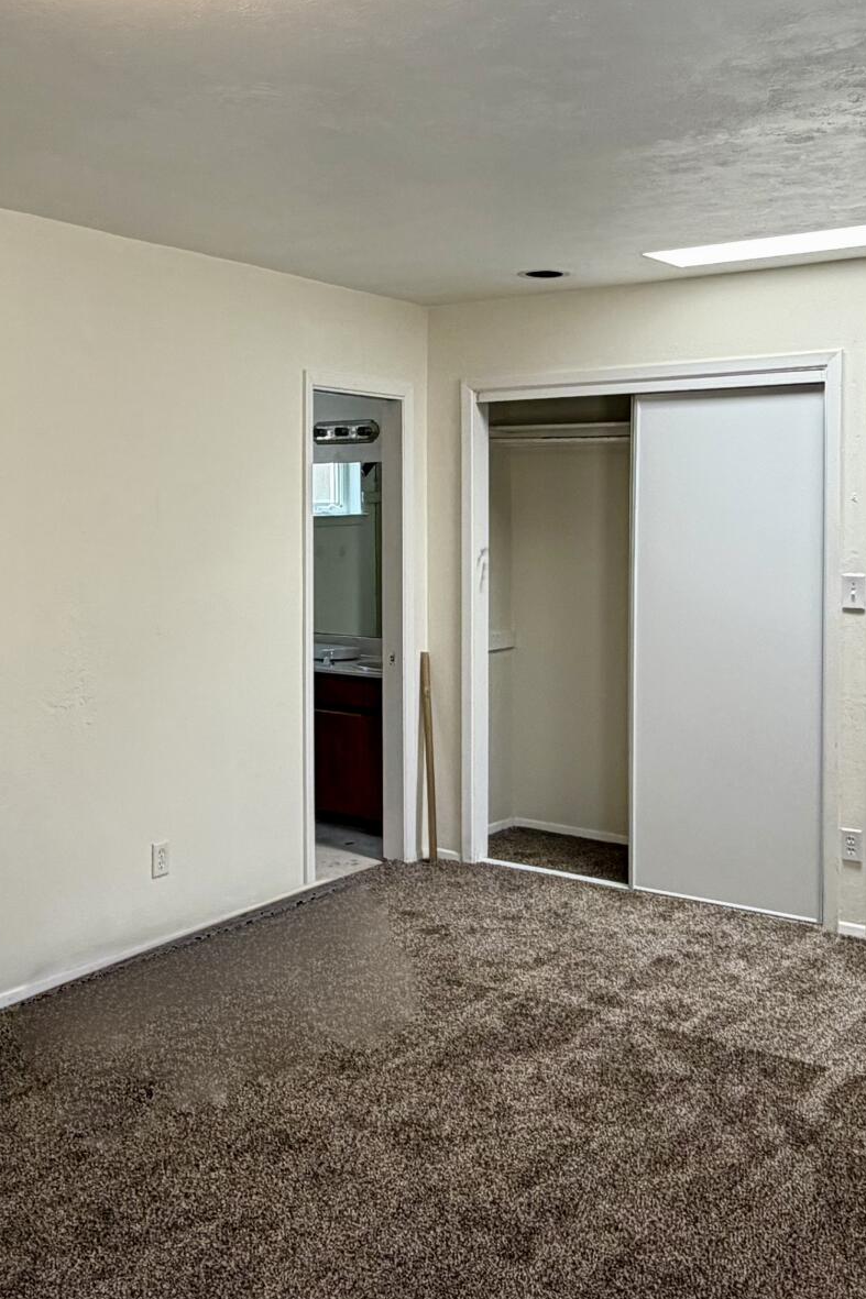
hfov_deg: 35.9
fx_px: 1335
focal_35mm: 37
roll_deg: -0.2
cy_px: 546
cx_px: 401
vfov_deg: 51.7
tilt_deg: -1.9
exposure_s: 1/120
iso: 125
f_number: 2.2
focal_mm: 2.22
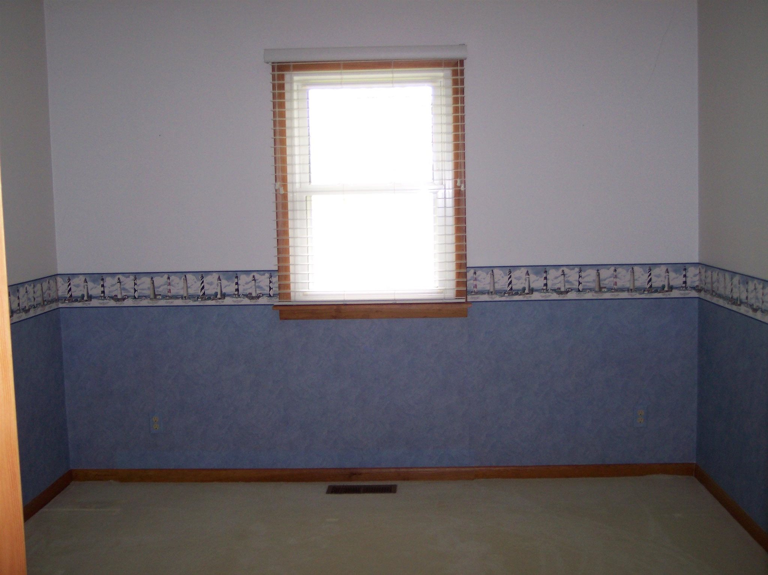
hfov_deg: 49.0
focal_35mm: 38
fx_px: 842
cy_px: 288
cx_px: 384
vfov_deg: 37.7
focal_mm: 8
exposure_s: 1/30
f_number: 2.8
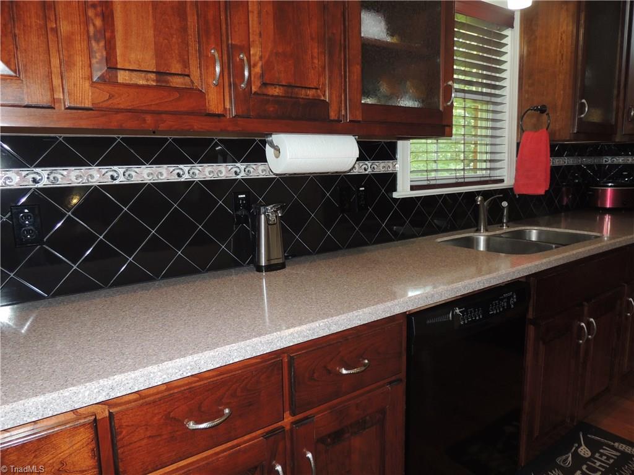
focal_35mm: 24
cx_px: 317
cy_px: 238
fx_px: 440
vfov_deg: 56.8
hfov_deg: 71.6
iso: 200
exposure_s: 1/30
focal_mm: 4.3
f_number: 3
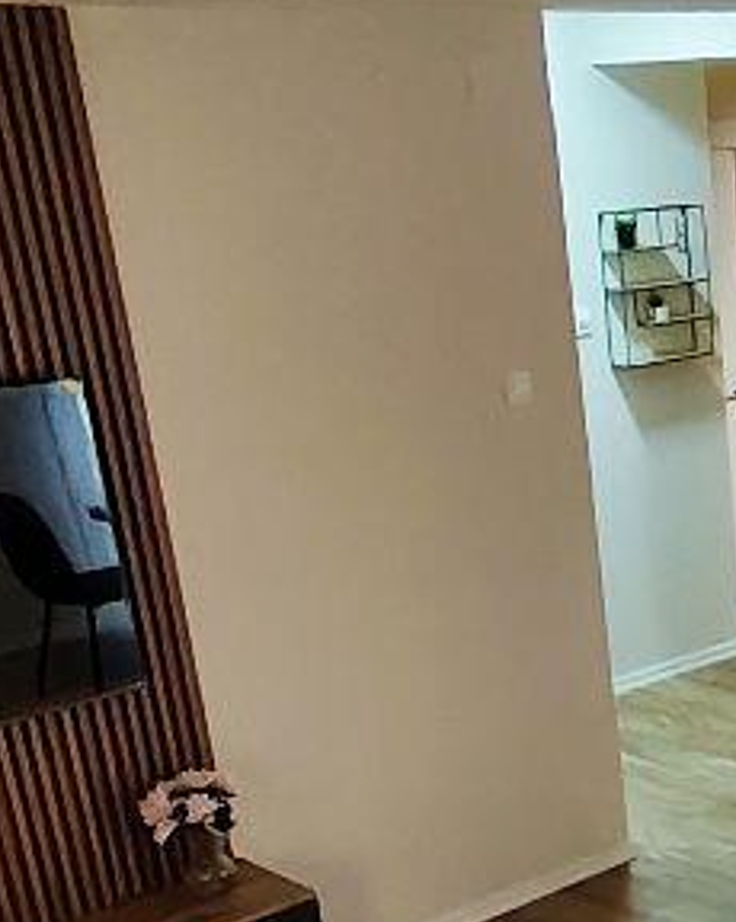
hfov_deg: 22.8
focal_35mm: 61
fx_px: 1663
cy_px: 912
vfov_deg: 29.1
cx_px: 896
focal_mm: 1.67
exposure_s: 1/50
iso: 400
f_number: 2.2
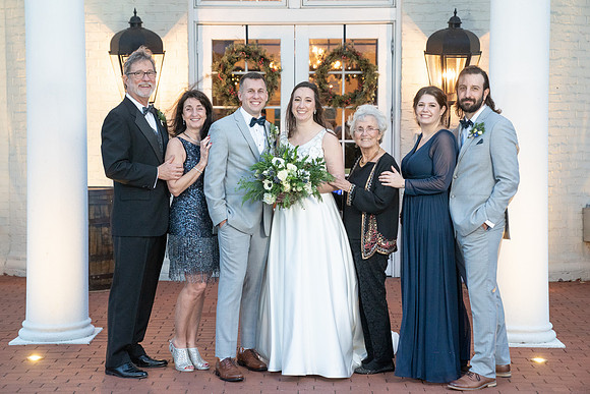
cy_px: 190
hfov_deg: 27.5
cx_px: 285
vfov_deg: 18.5
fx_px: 1206
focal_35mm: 74
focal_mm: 70
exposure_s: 1/100
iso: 4000
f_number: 4
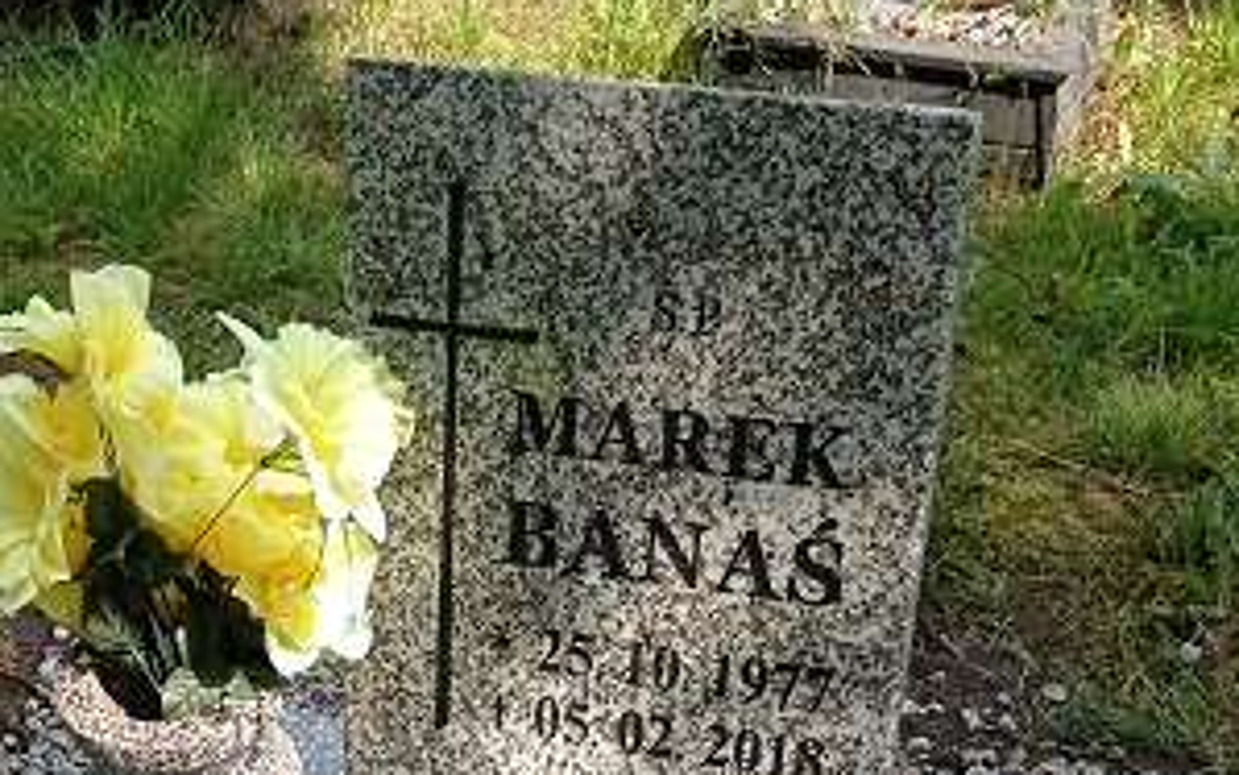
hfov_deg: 35.5
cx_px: 485
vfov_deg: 20.6
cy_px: 1032
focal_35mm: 57
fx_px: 1925
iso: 101
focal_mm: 4.74
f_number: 1.79
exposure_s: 1/1142
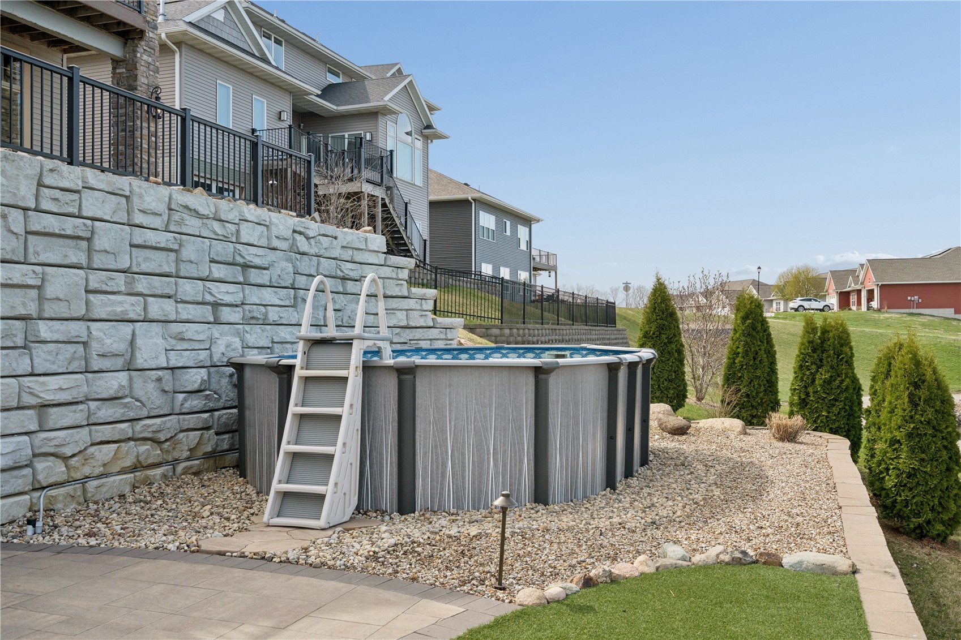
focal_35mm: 34
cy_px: 320
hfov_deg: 55.8
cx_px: 480
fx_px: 907
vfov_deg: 38.9
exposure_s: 1/1250
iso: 800
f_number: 8
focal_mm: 34
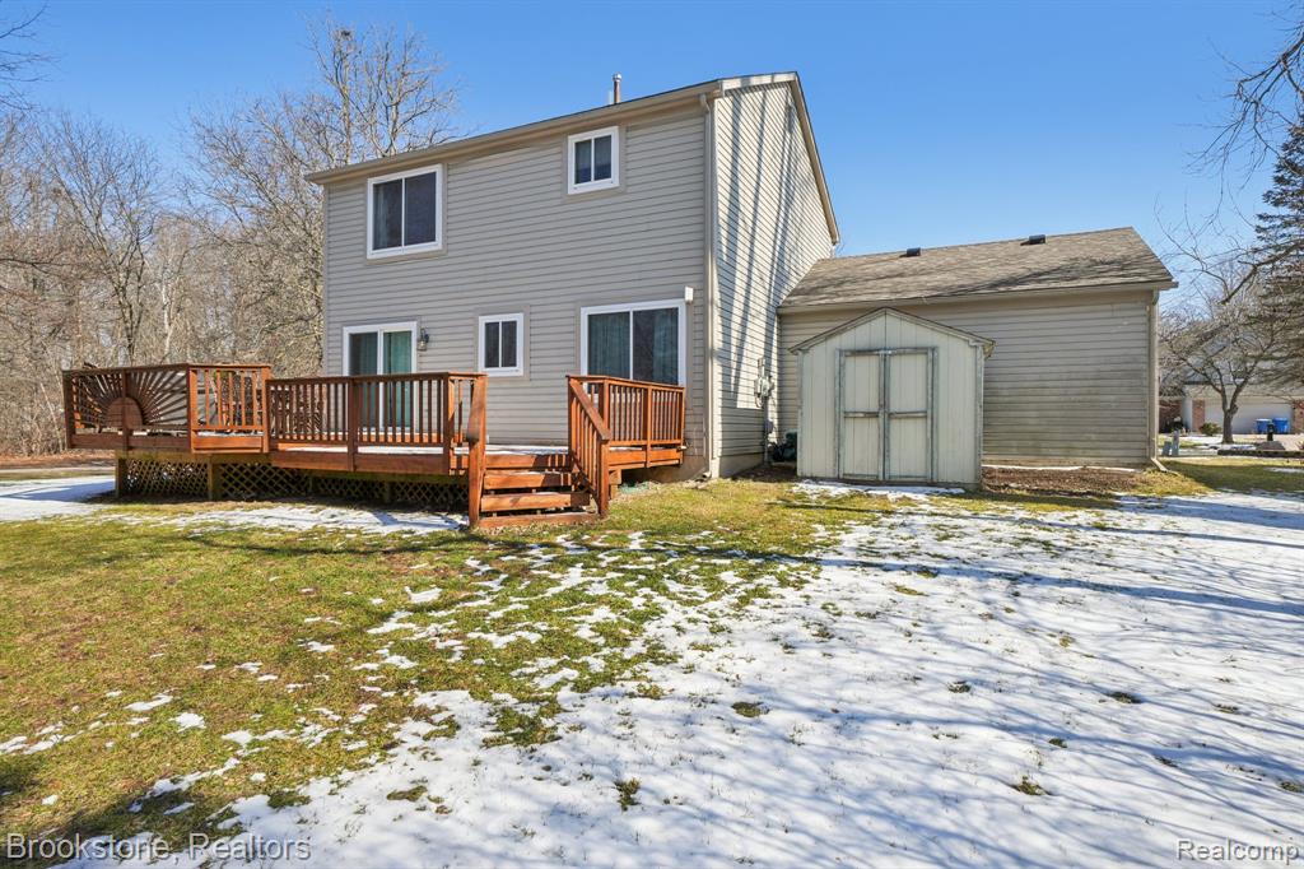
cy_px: 434
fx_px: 652
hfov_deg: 90.0
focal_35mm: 18
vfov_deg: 67.3
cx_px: 652
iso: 100
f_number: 8
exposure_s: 1/250
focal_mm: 12
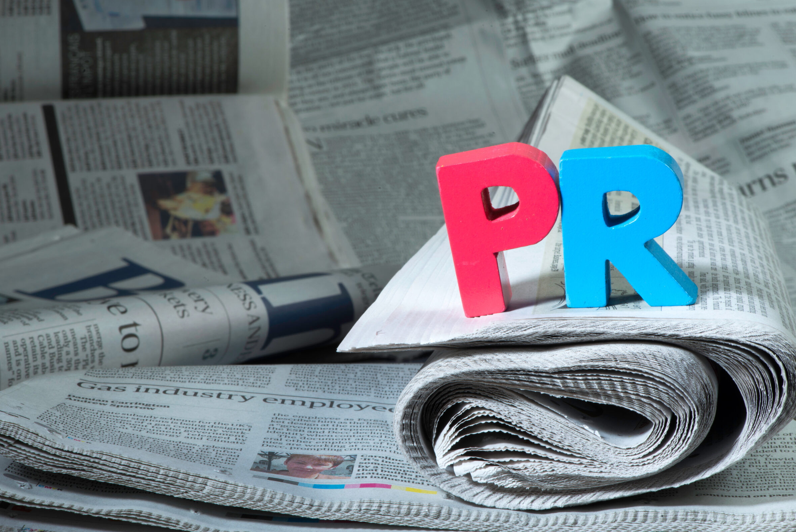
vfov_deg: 12.1
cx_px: 422
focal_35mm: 113
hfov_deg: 18.1
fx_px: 2499
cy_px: 275
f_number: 29
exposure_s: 1/200
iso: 100
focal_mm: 105
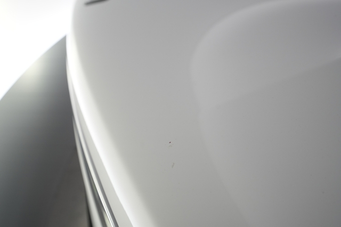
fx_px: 265
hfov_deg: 65.5
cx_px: 170
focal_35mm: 28
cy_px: 114
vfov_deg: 46.4
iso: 1600
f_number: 5.6
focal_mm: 28
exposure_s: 1/100
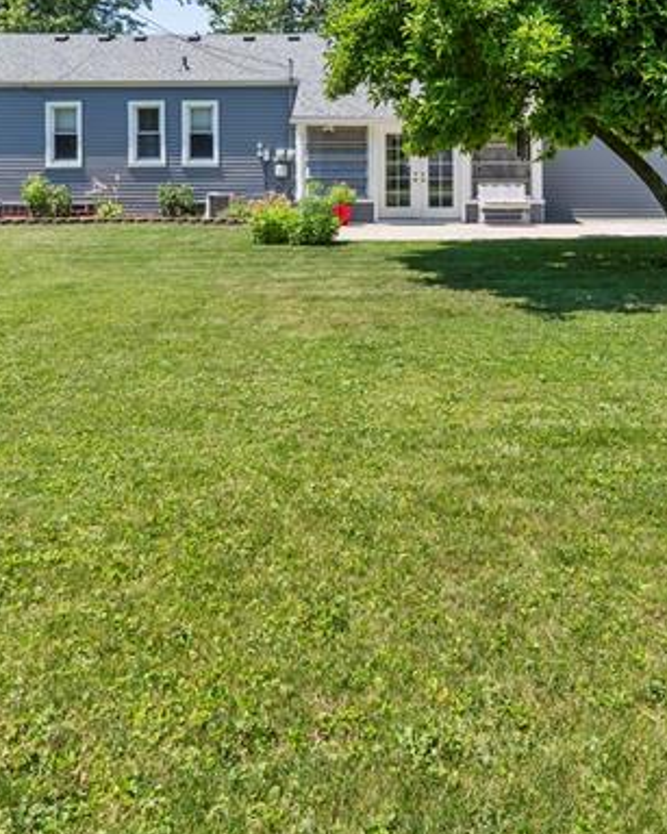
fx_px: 864
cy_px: 161
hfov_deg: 42.2
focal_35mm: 35
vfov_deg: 48.5
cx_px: 367
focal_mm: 14
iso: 500
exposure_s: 1/1000
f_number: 8
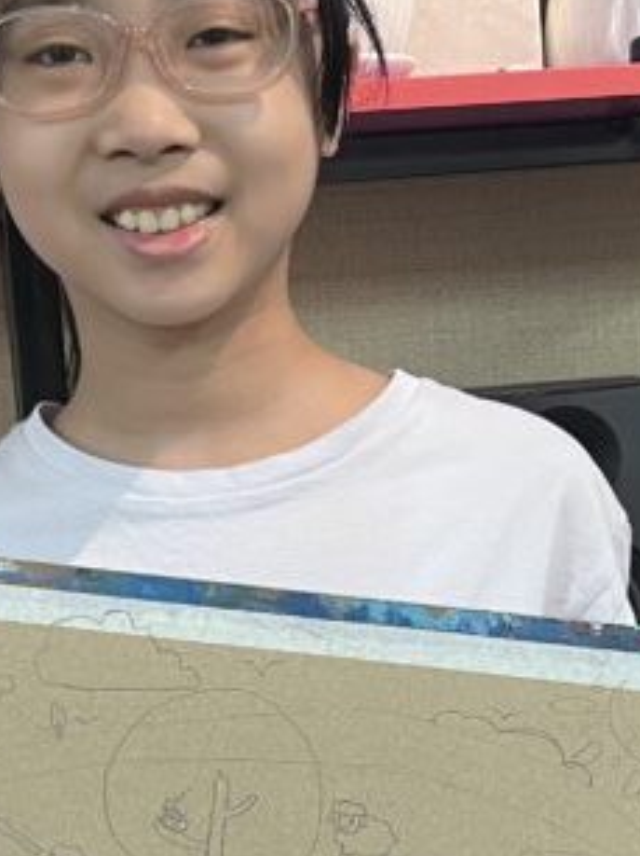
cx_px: 252
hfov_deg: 17.3
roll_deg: +5.4
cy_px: 713
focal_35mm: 85
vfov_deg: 22.6
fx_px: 2098
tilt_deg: -9.4
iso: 125
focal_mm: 5.1
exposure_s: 1/50
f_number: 1.6
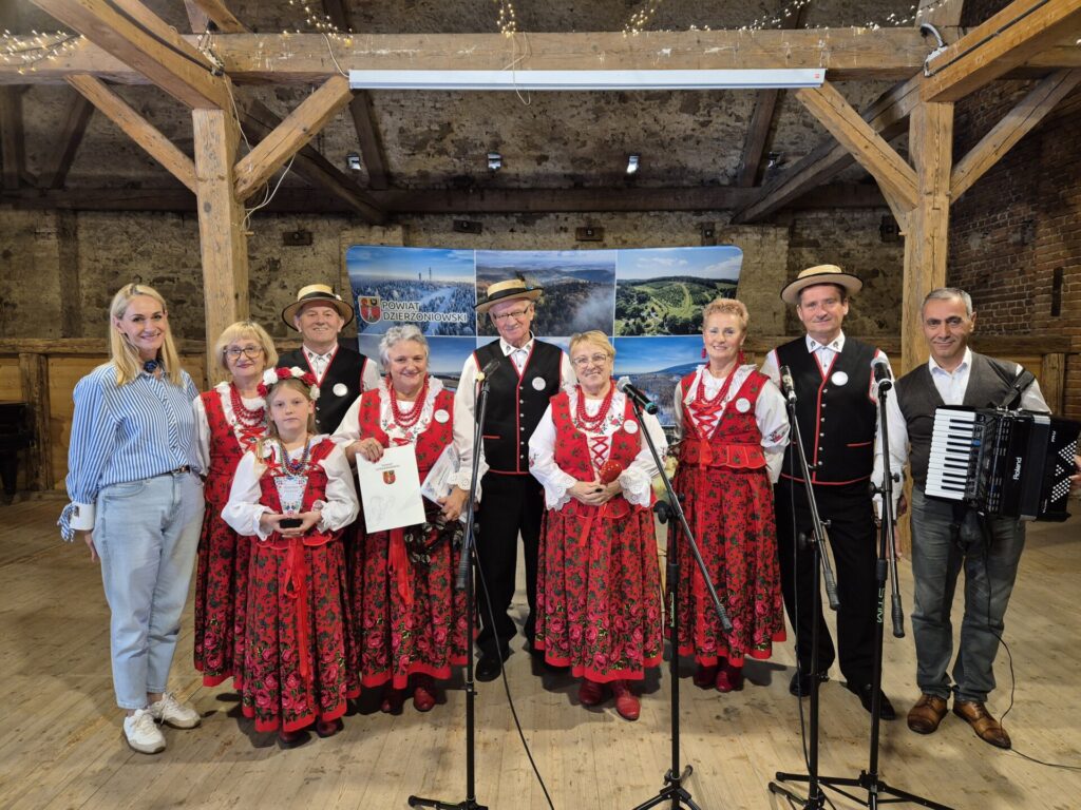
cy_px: 405
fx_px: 718
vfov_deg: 58.9
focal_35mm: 23
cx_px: 540
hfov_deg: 73.9
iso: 250
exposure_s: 1/100
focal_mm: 5.4
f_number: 1.8
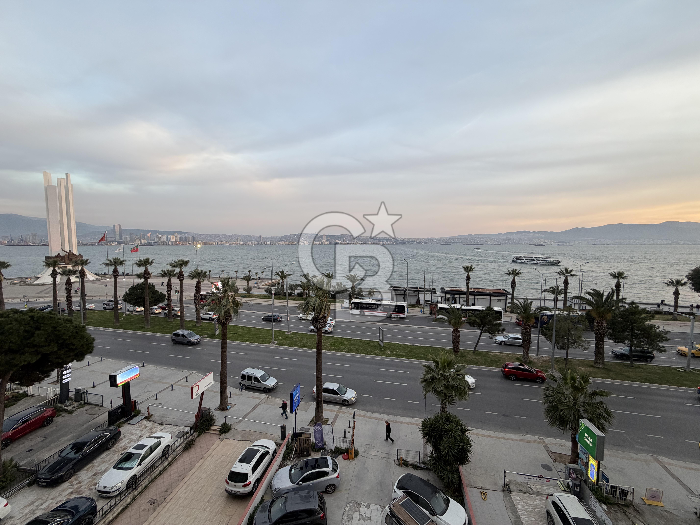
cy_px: 262
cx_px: 350
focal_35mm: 14
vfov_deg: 85.7
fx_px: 283
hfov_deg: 102.1
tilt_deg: -3.2
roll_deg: -0.1
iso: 100
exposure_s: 1/121
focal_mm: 2.22
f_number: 2.2
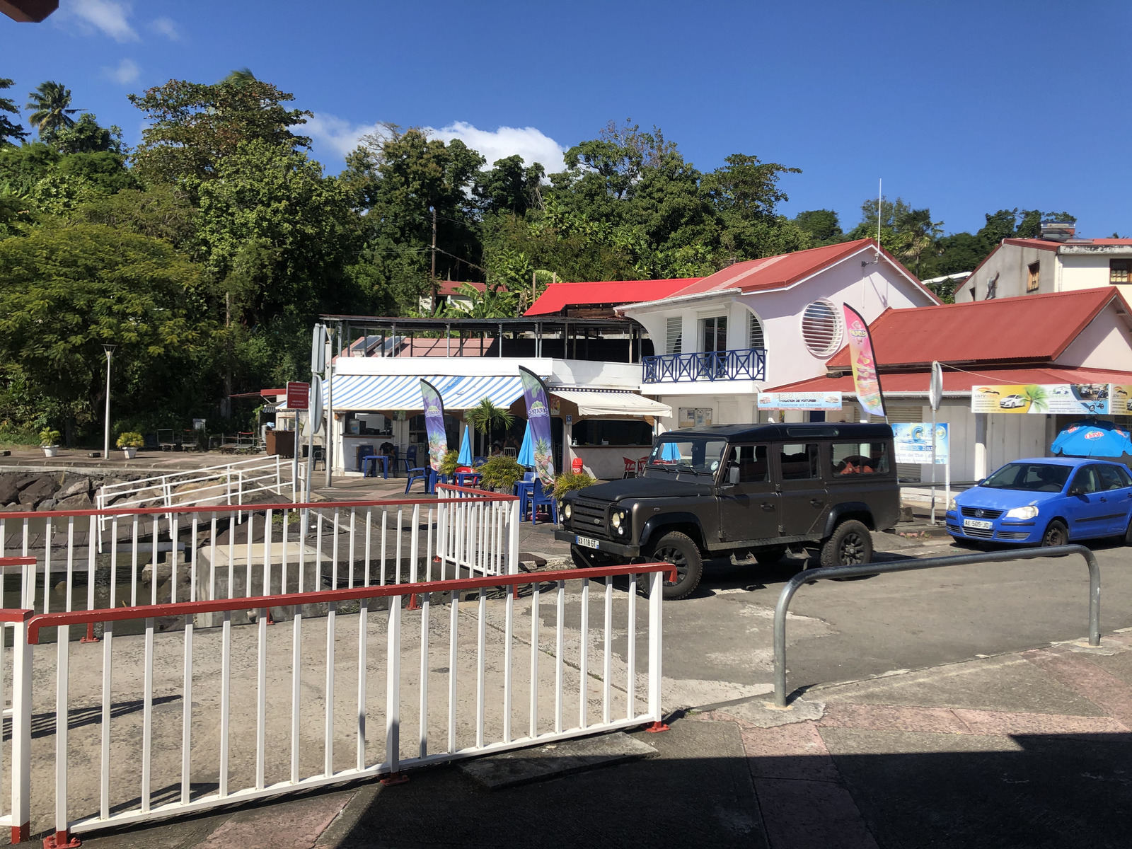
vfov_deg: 49.7
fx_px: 916
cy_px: 424
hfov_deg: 63.4
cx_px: 566
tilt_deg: -0.6
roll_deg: -0.3
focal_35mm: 28
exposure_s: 1/2667
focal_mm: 4
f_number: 1.8
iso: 20
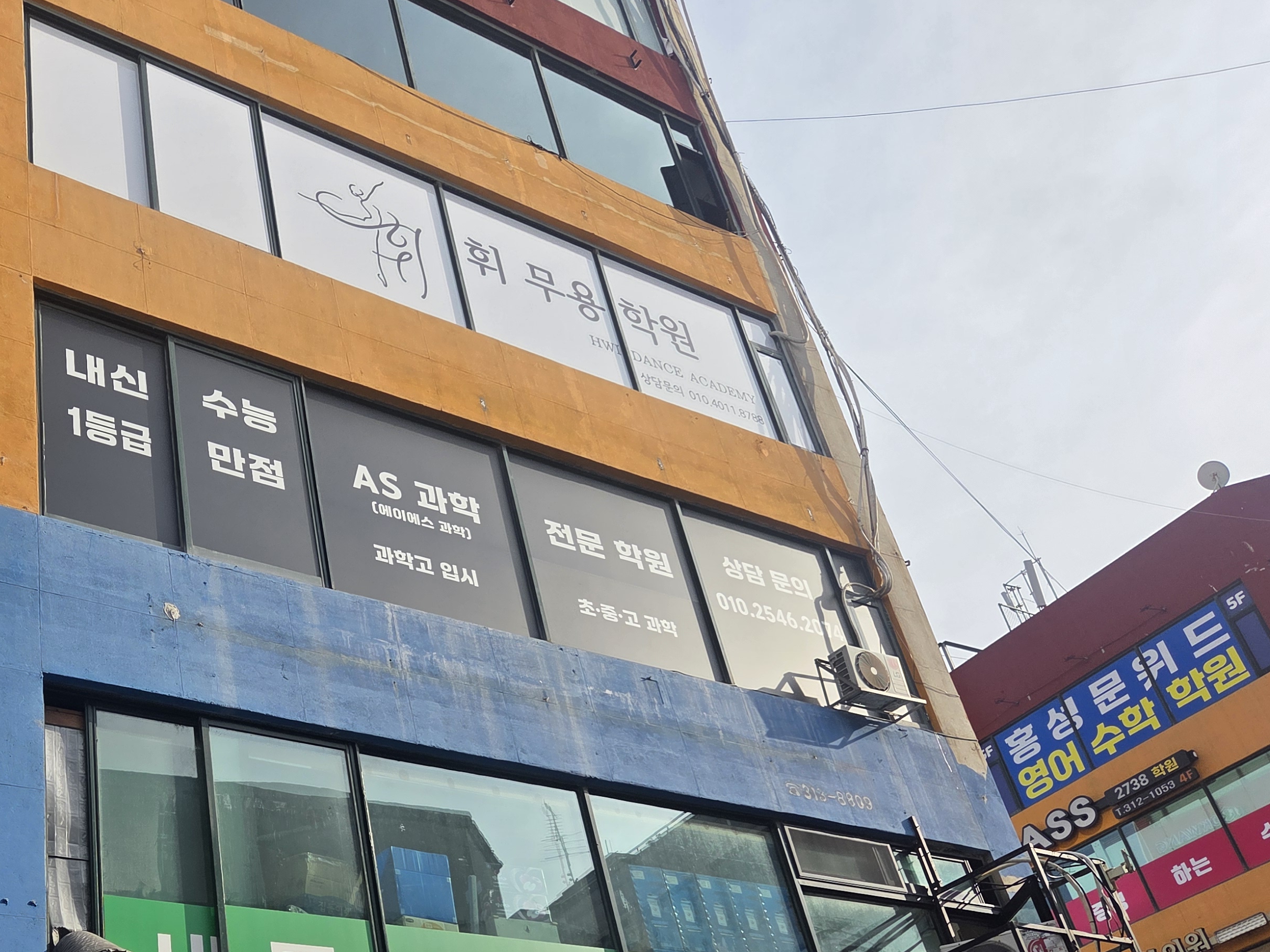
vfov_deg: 36.6
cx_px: 348
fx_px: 1394
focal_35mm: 38
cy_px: 743
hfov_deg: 47.5
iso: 80
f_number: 1.8
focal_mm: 5.4
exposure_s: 1/3861
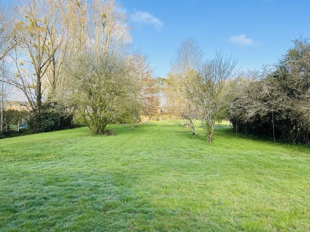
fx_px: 251
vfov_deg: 49.7
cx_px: 152
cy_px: 115
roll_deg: -1.0
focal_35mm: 28
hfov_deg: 63.4
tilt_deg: -0.7
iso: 50
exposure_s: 1/1517
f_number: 1.6
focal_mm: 5.1
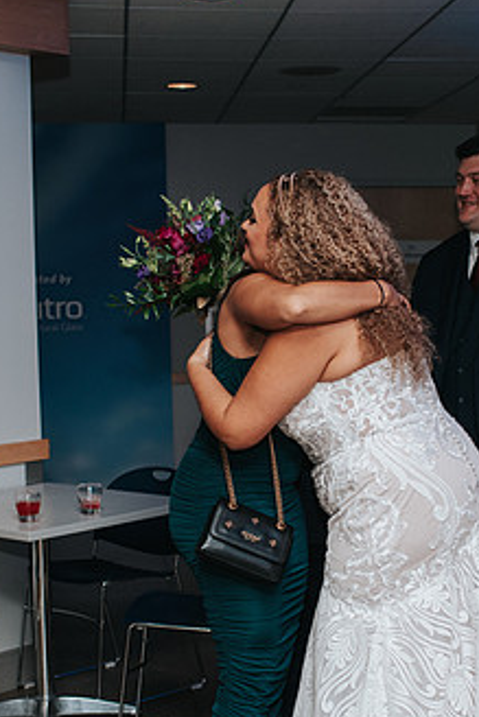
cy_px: 463
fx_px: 1435
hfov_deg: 18.9
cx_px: 296
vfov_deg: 27.9
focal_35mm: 72
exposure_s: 1/200
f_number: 2.8
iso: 900
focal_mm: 35
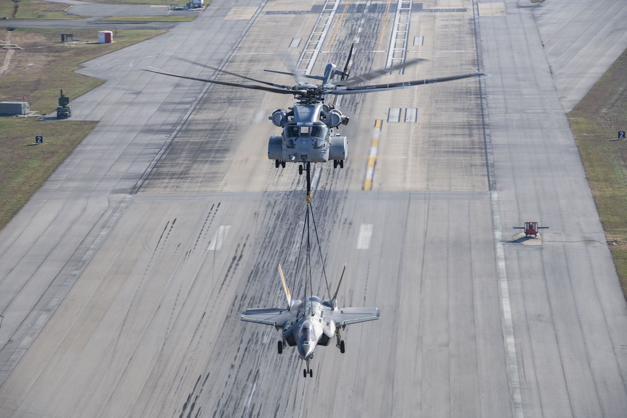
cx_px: 314
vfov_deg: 7.8
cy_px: 209
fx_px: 3048
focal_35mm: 175
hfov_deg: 11.7
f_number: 9
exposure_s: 1/200
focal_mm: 175
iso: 100
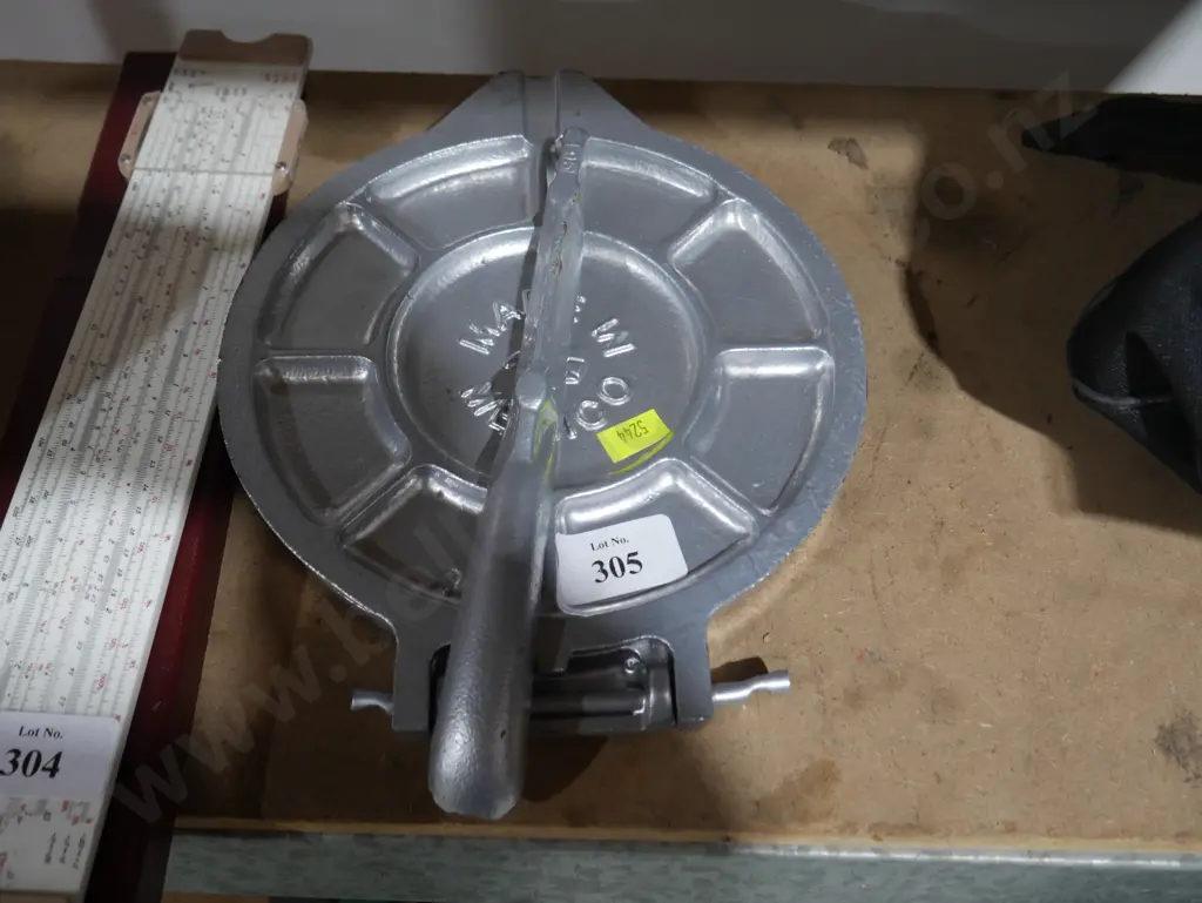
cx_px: 601
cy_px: 452
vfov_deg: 41.8
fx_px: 1181
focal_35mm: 34
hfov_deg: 53.9
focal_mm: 17
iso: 800
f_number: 4
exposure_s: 1/60
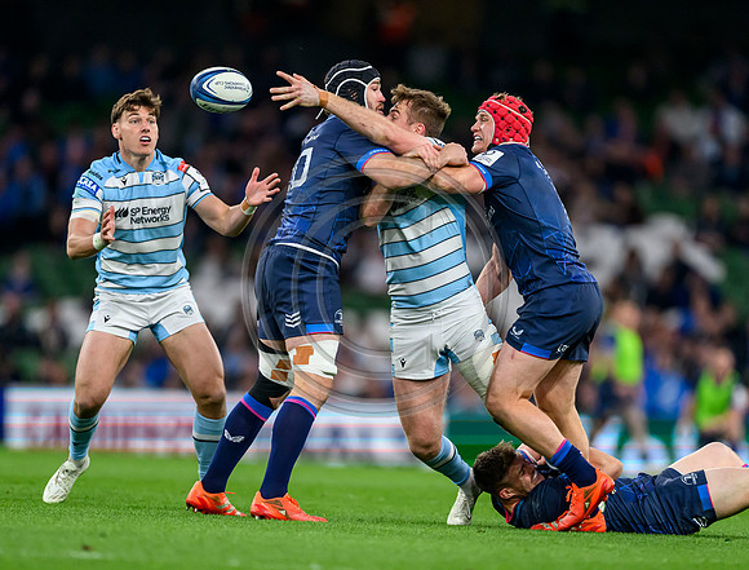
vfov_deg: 2.6
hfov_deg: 3.4
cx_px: 385
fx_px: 12455
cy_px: 374
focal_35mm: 573
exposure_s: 1/3200
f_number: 2.8
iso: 3200
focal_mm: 400
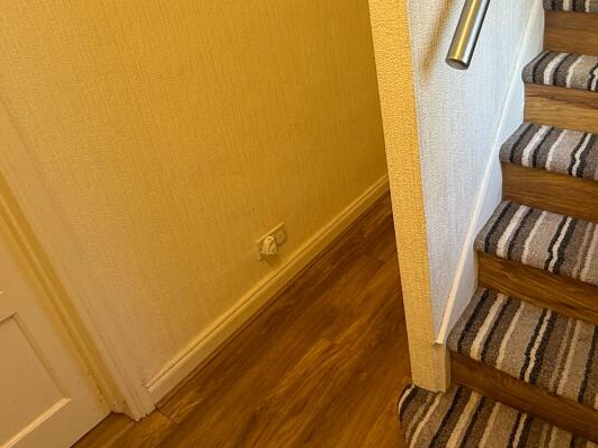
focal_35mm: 27
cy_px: 125
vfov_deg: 49.7
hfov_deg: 60.8
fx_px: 466
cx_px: 466
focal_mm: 2.22
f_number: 2.2
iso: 160
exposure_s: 1/50
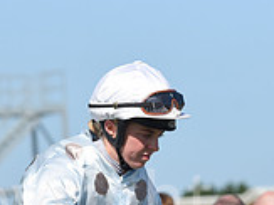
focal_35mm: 462
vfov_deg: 3.2
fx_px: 3654
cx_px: 109
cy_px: 308
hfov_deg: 4.3
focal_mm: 135
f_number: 5.6
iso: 400
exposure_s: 1/3200
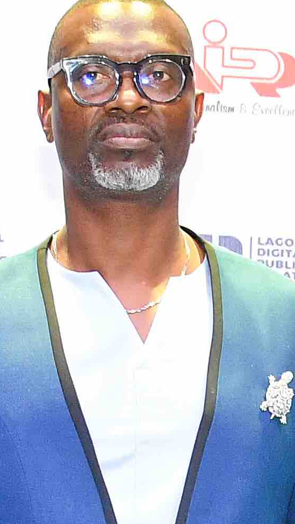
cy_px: 536
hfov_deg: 5.7
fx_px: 2933
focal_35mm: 211
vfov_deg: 10.1
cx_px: 359
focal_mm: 24
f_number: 5.6
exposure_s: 1/100
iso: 1600
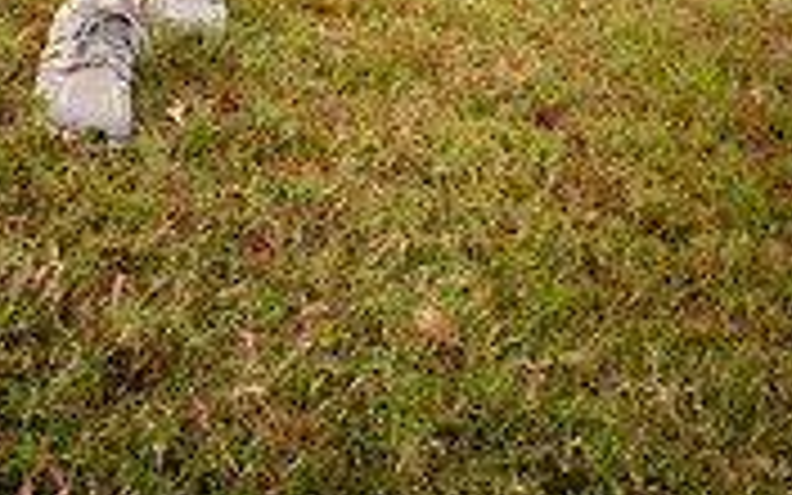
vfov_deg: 14.0
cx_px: 324
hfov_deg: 26.4
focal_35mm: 78
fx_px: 1684
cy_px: -500
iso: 200
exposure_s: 1/250
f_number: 4.5
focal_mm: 30
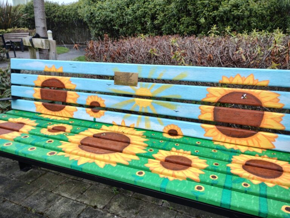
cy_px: 109
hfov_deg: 63.4
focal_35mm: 28
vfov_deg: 49.8
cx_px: 145
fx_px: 235
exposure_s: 1/100
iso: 160
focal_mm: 4.27
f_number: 1.8
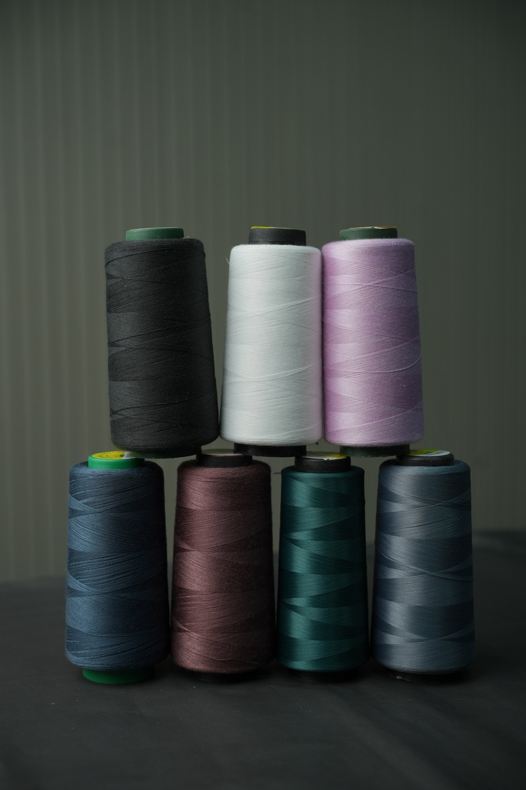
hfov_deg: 27.0
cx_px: 263
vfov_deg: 39.6
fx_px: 1096
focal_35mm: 50
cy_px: 395
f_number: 4
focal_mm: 50
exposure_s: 1/200
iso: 250
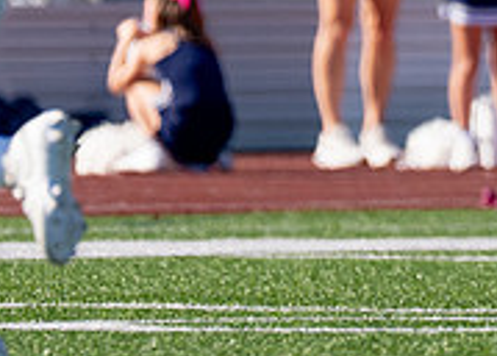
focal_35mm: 1173
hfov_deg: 1.7
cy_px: -173
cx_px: 605
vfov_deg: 1.2
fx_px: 16563
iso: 320
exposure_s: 1/5000
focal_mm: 200
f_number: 2.8
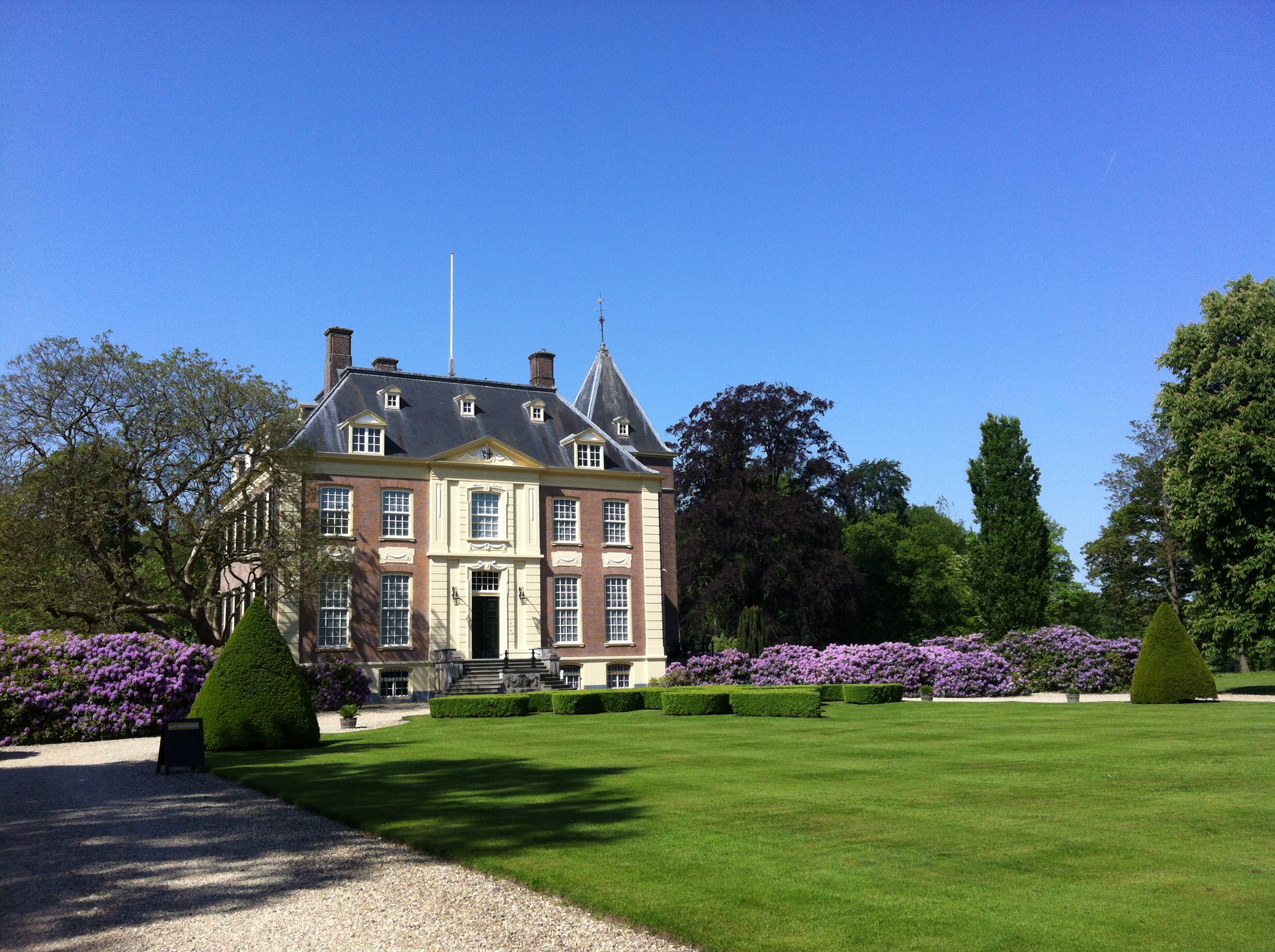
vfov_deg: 40.6
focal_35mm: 35
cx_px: 638
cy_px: 476
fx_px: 1287
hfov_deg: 52.7
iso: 80
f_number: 2.8
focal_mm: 3.85
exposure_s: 1/1312
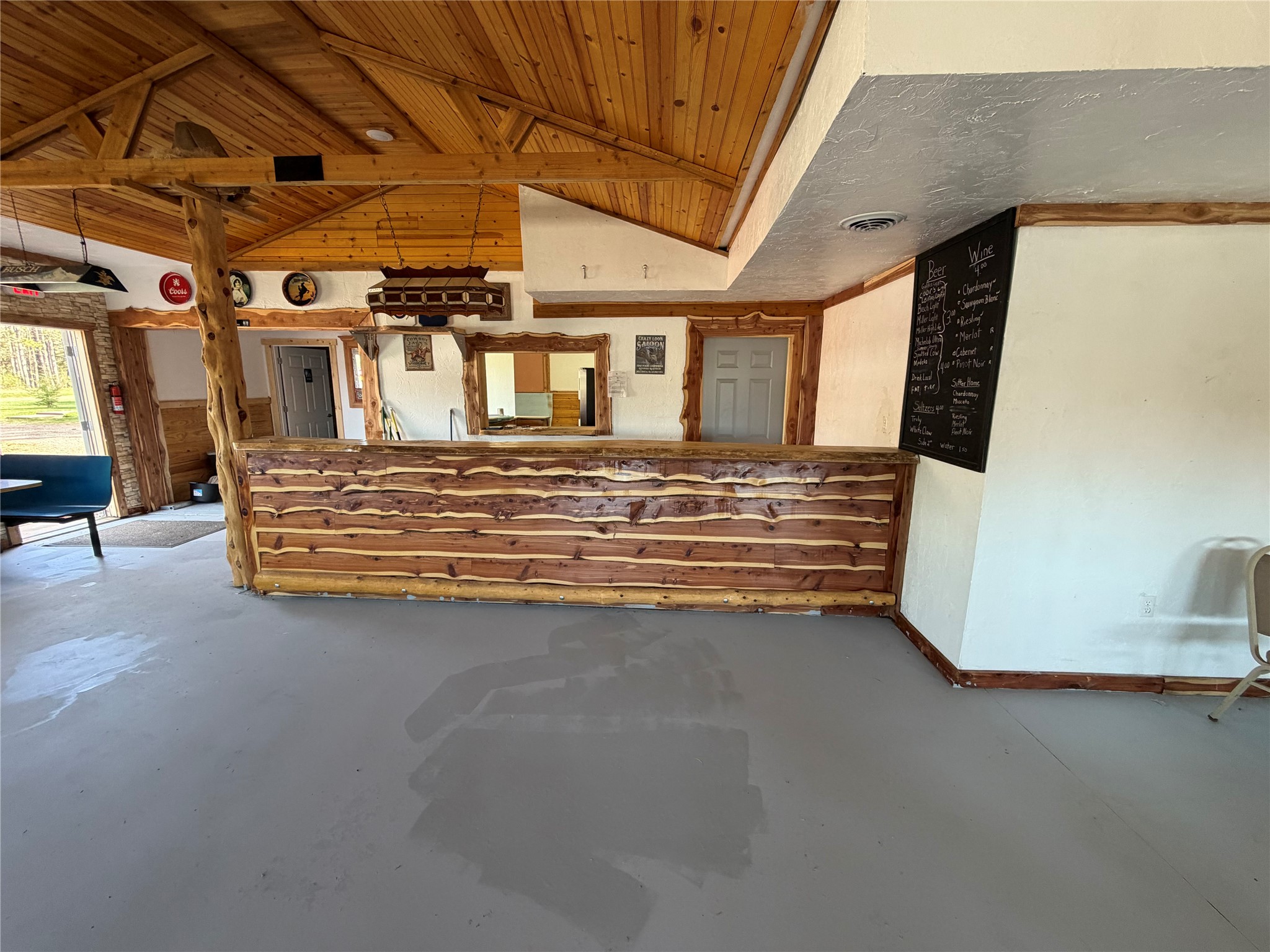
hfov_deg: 102.1
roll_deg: +0.3
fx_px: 514
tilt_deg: -9.8
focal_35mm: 14
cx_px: 635
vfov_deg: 85.7
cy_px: 476
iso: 200
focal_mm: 2.22
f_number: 2.2
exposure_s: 1/60
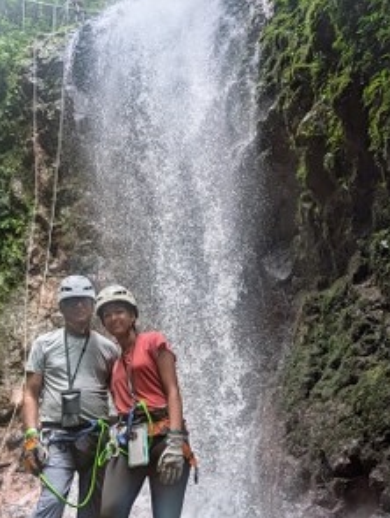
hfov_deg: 36.3
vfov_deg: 46.7
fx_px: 585
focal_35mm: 39
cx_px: 113
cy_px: 363
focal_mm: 6.9
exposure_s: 1/1214
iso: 390
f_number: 1.68
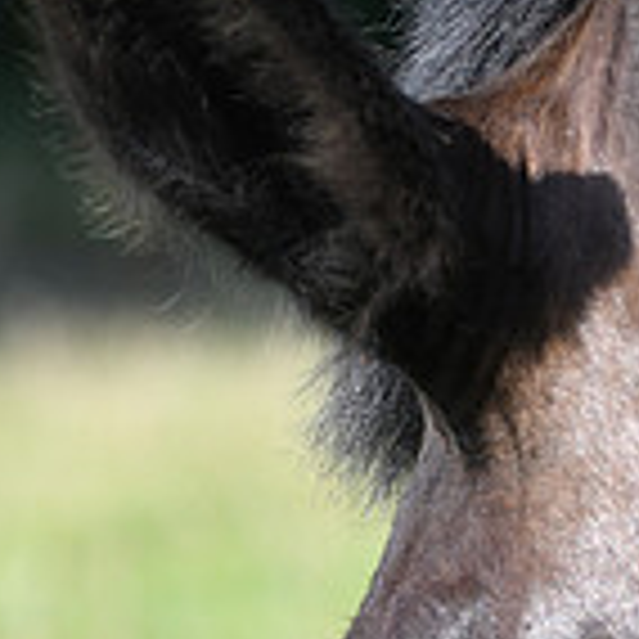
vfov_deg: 4.7
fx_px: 7602
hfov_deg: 4.8
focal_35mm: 364
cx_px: 439
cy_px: 1274
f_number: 3.5
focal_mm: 70
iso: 250
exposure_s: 1/1250
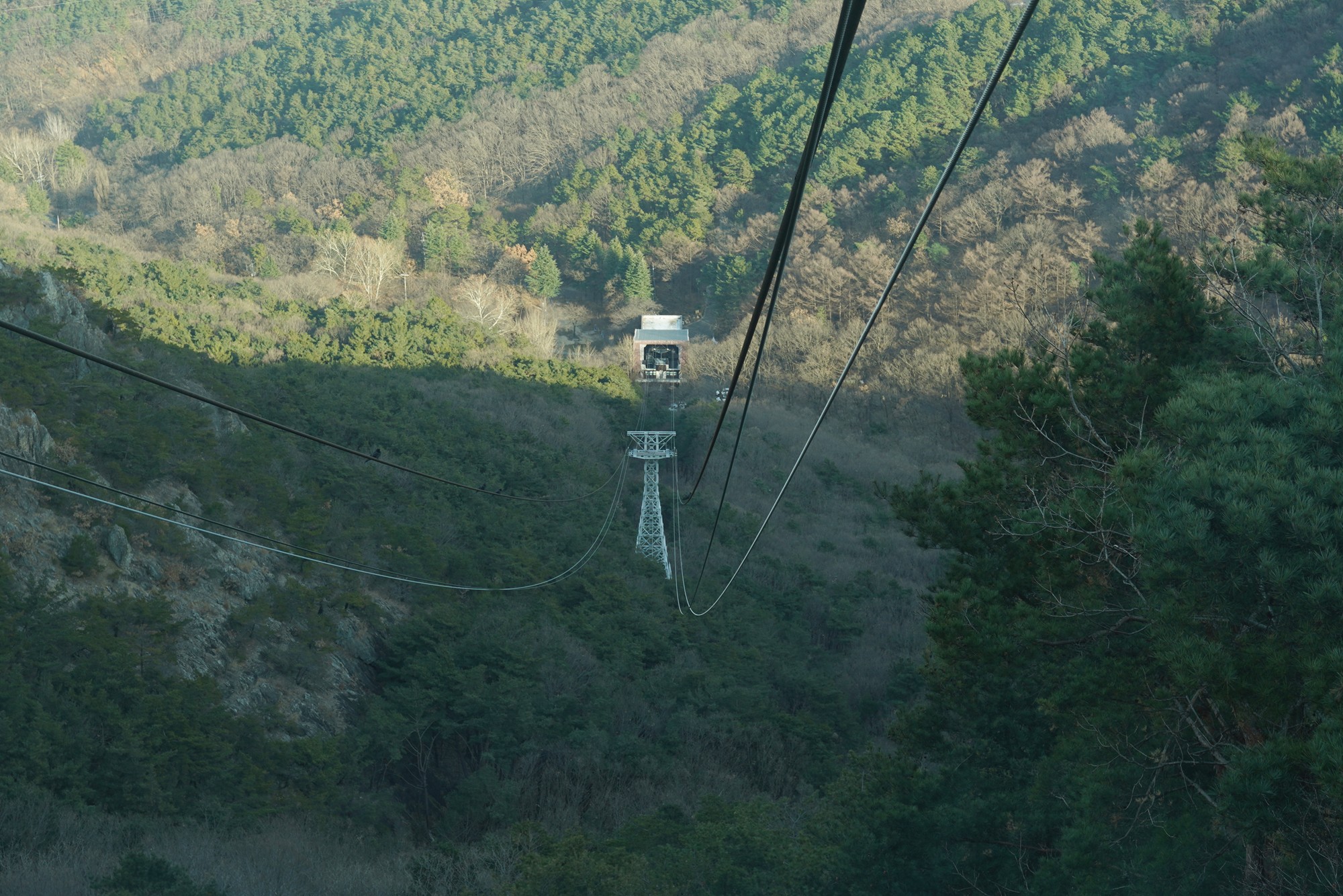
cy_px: 448
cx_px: 672
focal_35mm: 58
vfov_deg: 23.4
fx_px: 2164
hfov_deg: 34.5
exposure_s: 1/100
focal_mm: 58
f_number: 8
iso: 200
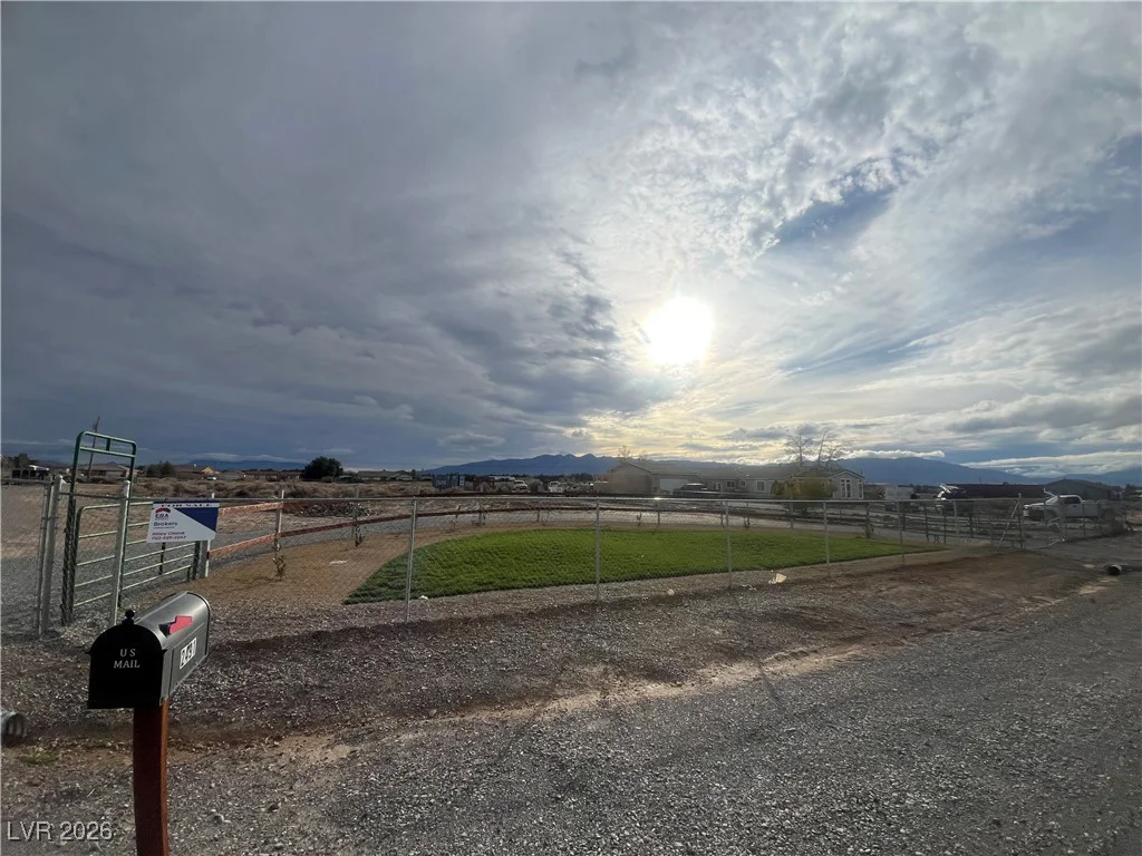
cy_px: 428
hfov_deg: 106.2
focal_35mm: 13
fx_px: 429
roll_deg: -2.8
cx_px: 571
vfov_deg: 89.9
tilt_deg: +7.2
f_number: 2.4
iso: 32
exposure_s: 1/2660
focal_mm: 1.54
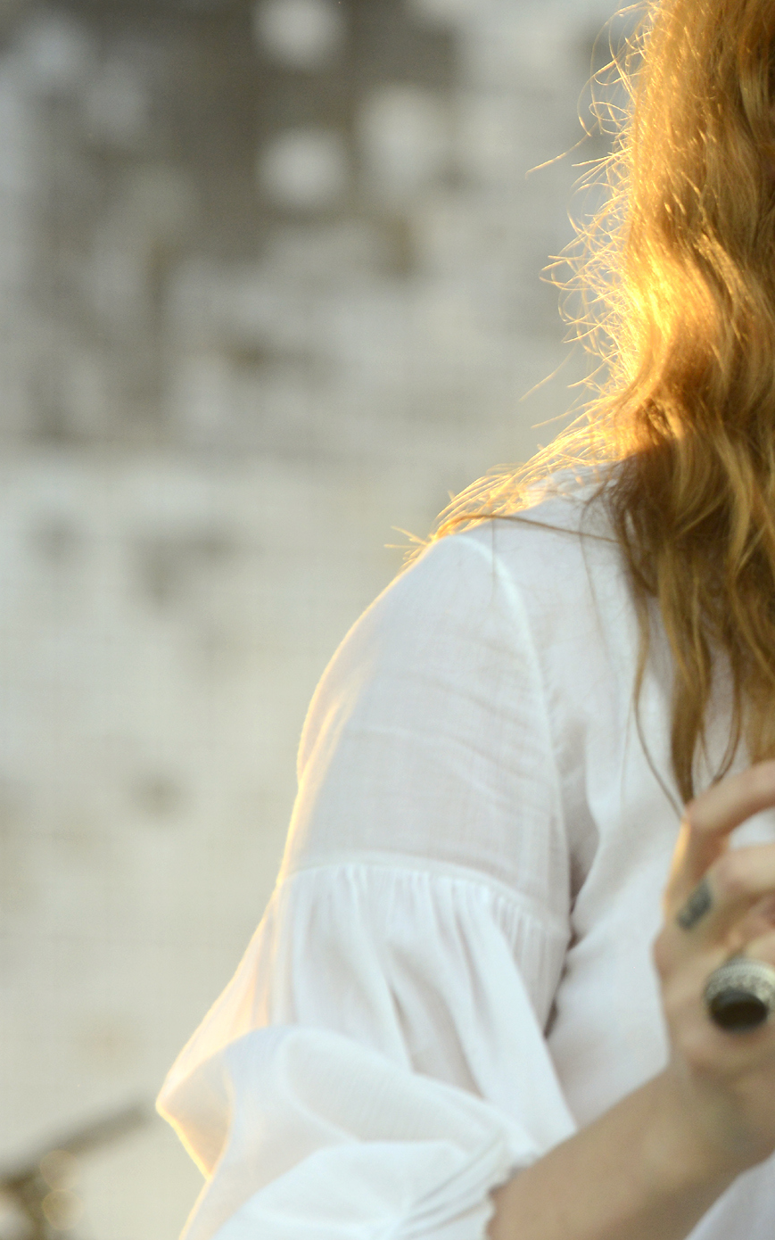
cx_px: 1018
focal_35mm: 330
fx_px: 11150
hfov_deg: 4.0
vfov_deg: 6.4
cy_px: 575
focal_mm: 150
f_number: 5
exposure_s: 1/640
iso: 640
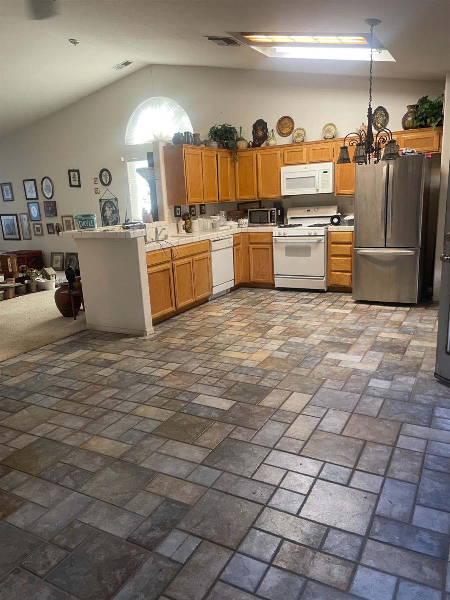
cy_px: 300
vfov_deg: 67.3
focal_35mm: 26
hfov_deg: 53.1
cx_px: 225
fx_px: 451
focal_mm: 4.2
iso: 200
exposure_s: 1/60
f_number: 1.6
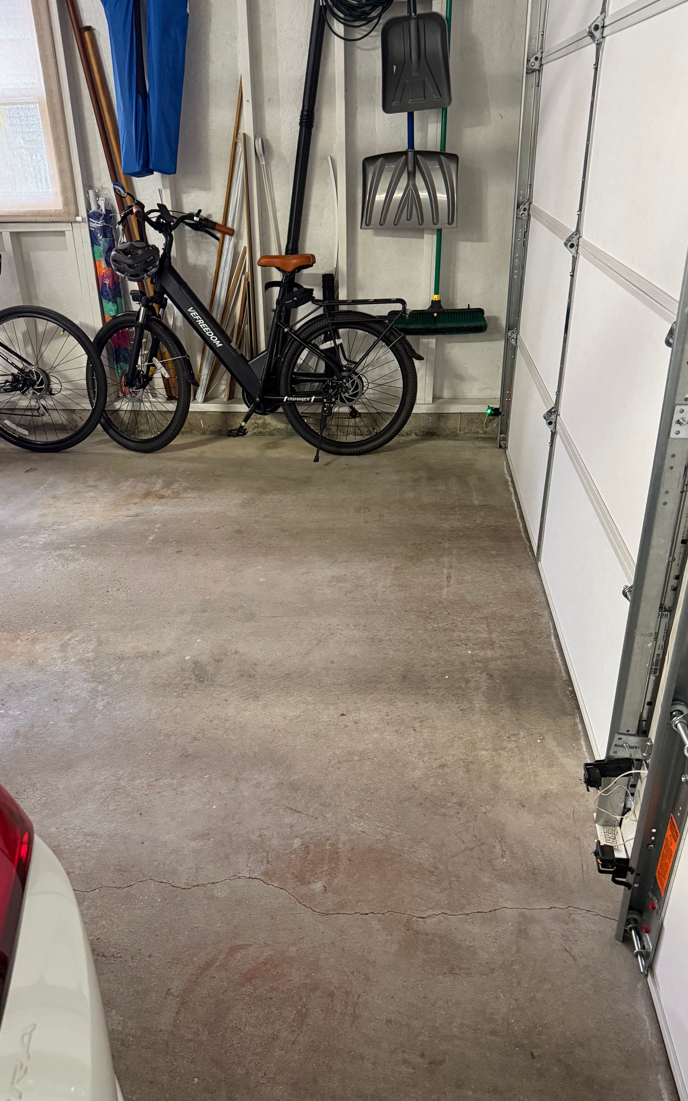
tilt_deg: -28.5
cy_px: 567
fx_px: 810
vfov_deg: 68.4
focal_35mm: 27
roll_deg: +0.7
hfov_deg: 46.0
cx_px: 312
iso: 640
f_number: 1.78
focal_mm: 6.76
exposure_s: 1/60
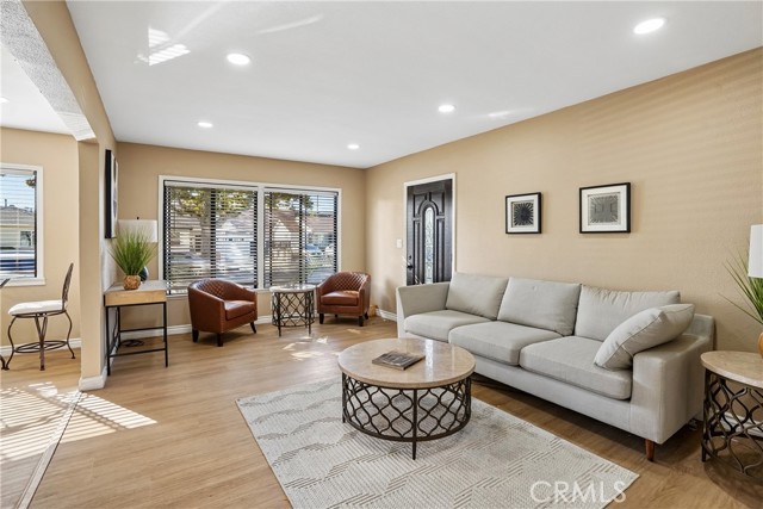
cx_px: 382
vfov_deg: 73.8
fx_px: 339
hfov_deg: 96.7
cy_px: 254
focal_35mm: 16
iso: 400
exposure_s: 1/25
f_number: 8
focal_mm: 16
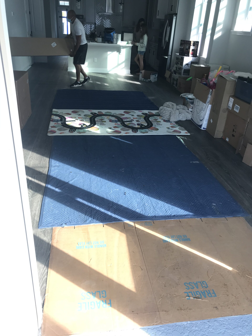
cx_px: 126
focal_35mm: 28
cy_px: 168
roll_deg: -1.2
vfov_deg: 63.4
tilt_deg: -25.9
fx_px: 272
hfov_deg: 49.7
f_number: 1.8
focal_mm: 3.99
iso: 25
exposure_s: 1/60
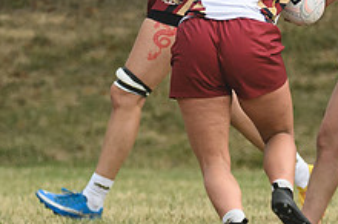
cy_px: 65
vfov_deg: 0.6
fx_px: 22359
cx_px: 590
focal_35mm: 2385
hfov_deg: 0.9
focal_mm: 300
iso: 360
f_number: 5.6
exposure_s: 1/1000
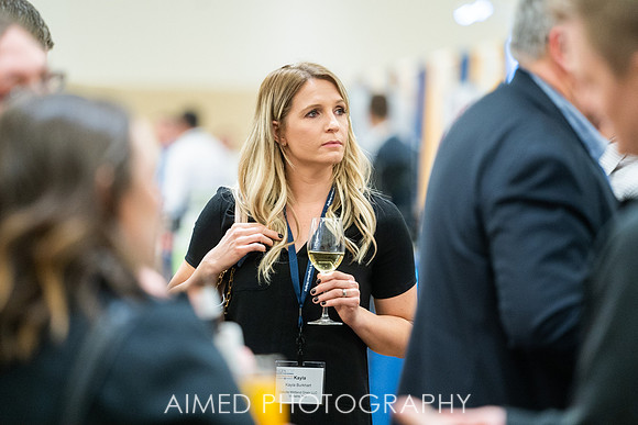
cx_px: 319
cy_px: 212
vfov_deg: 6.7
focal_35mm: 207
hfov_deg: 10.0
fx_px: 3663
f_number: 2.8
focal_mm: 200
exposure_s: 1/160
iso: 3200
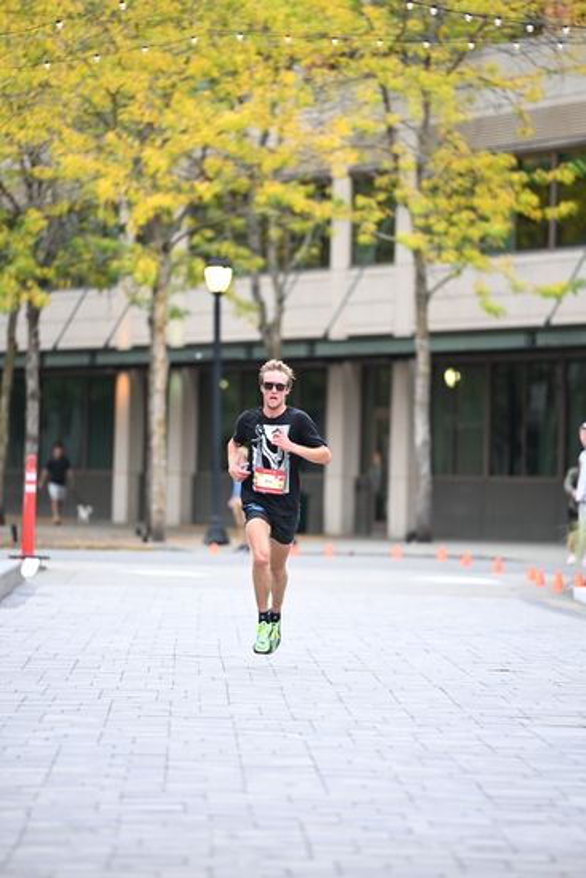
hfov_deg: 6.9
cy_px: 439
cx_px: 293
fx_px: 4880
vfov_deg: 10.3
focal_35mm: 200
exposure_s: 1/500
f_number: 2.8
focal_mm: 200
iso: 1600
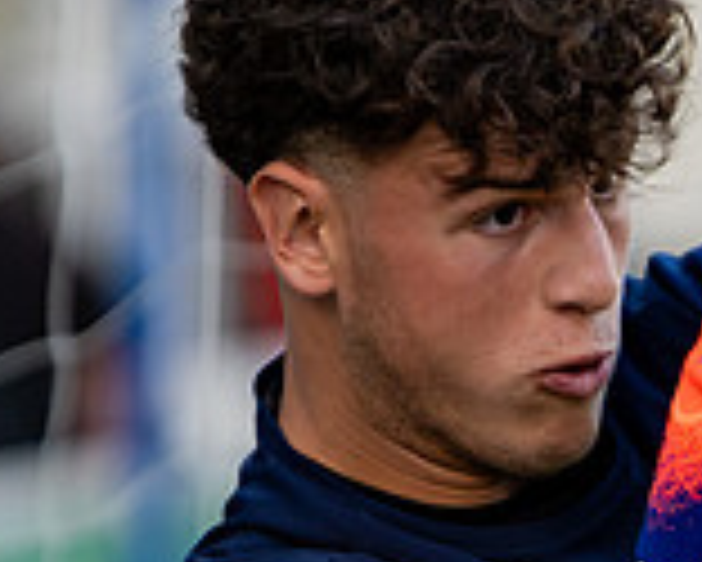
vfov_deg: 2.0
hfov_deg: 2.5
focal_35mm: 773
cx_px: 1079
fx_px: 16070
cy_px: 212
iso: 1100
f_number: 1.4
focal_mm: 85
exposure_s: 1/10000
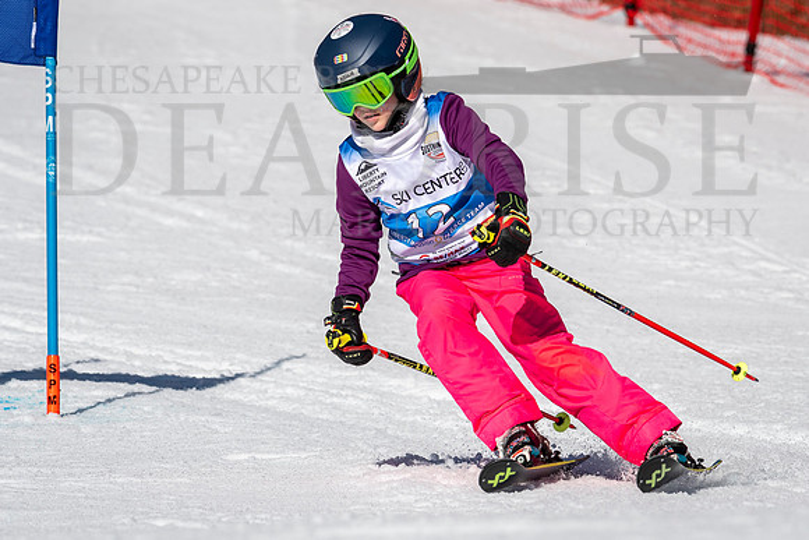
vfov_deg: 1.9
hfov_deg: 2.9
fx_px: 16019
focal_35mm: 713
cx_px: 428
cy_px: 235
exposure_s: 1/2000
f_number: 8
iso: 200
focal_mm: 400
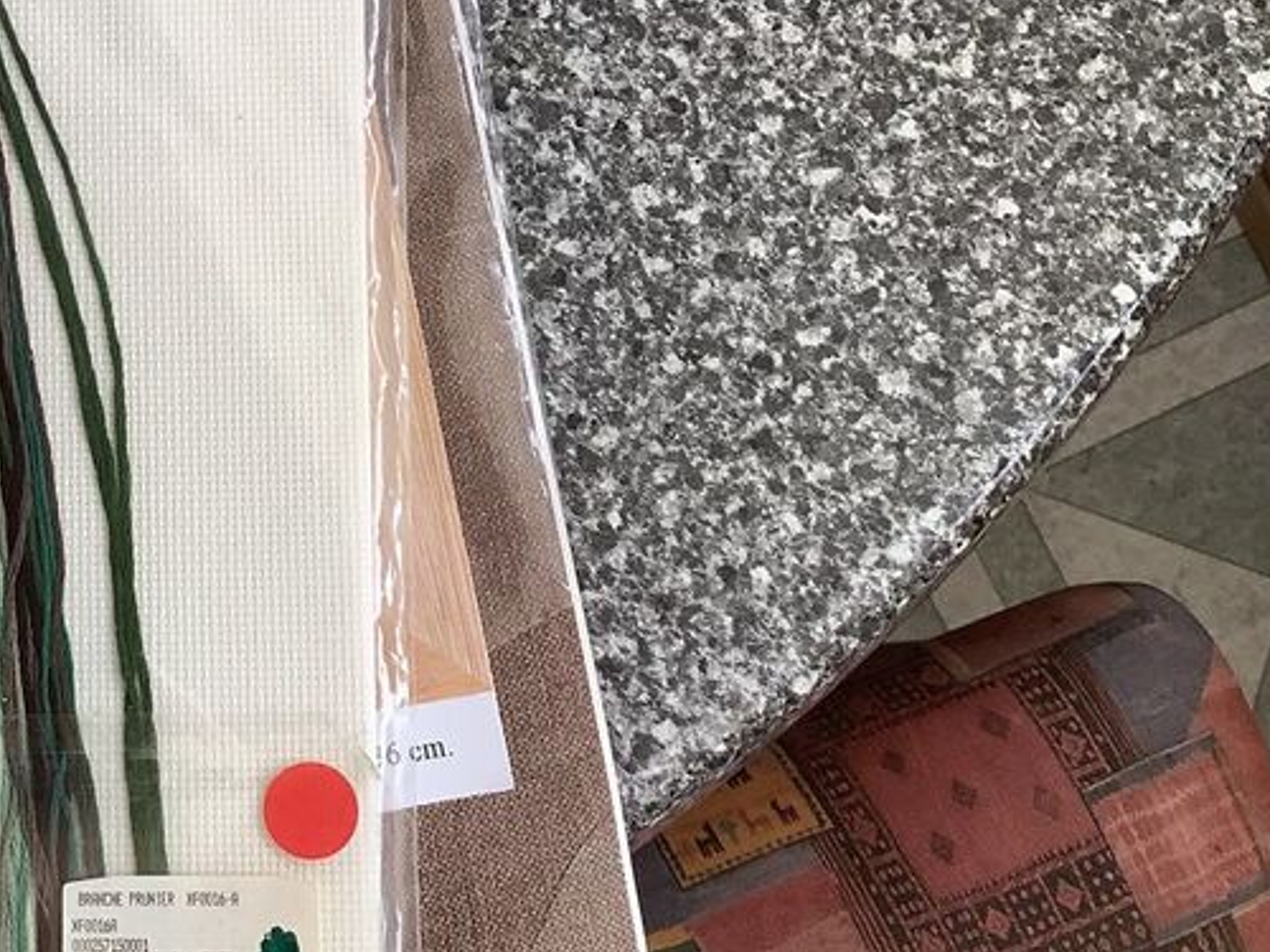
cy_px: 320
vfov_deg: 23.5
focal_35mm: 62
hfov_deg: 29.9
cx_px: 127
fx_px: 2275
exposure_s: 1/120
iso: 50
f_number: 2.4
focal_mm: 3.3
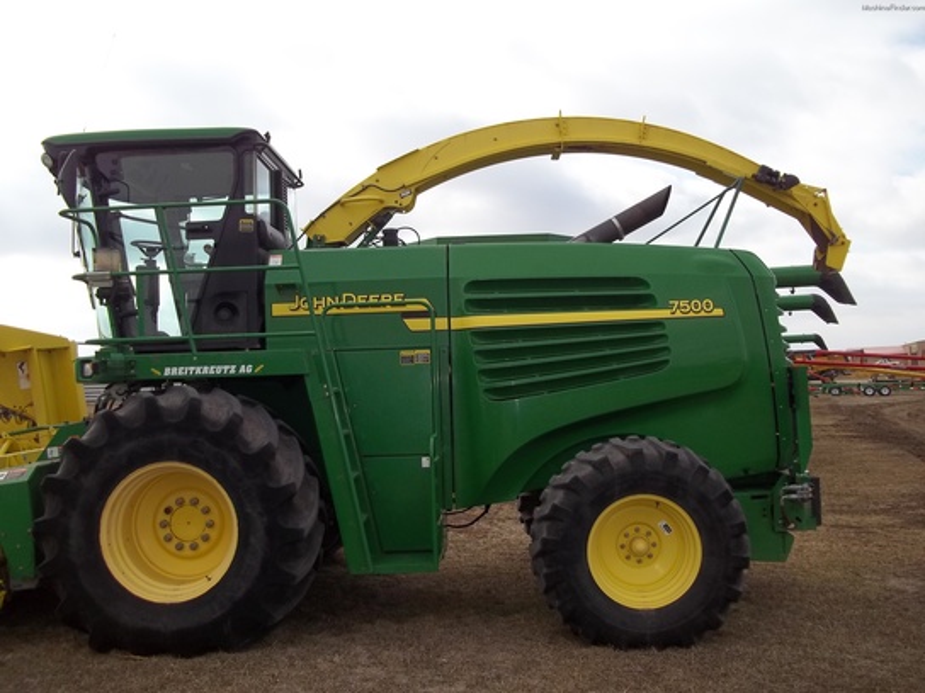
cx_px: 462
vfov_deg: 44.2
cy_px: 346
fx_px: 855
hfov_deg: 56.8
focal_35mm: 32
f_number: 2.9
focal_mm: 5.7
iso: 64
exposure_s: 1/800
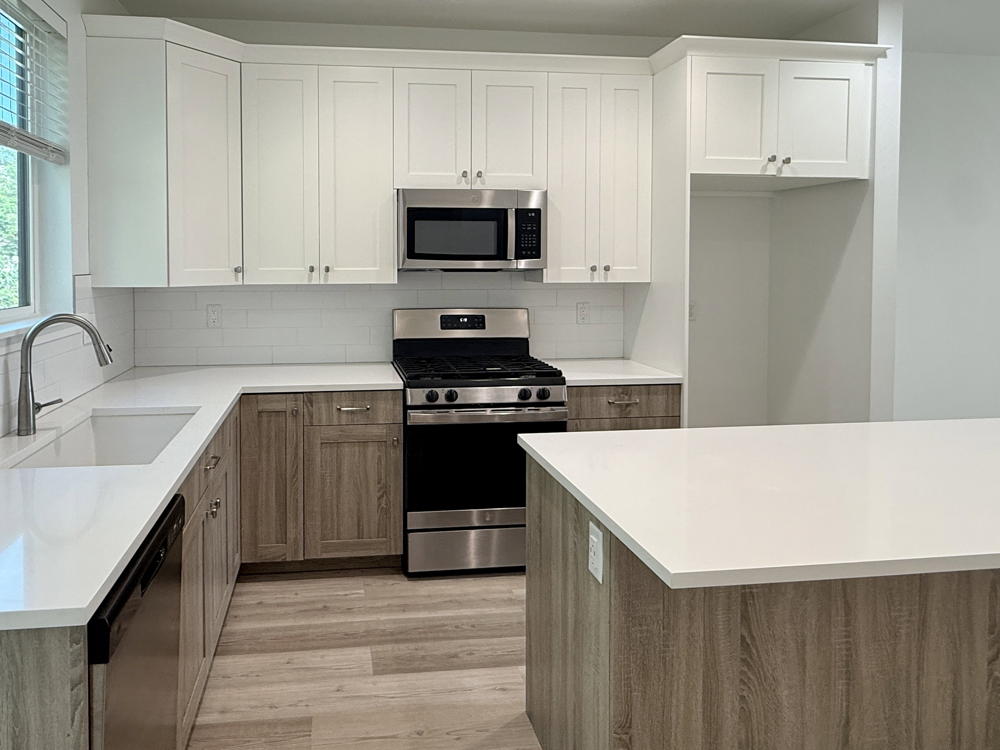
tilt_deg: -1.5
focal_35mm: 23
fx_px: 664
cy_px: 287
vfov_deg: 58.2
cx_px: 405
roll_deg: +0.1
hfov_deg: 73.2
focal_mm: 2.22
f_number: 2.2
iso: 125
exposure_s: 1/120
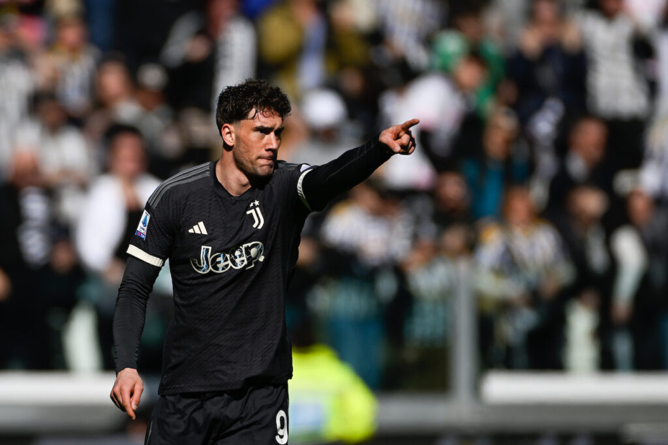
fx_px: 10387
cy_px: 222
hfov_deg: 3.7
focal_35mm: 560
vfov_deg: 2.5
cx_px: 334
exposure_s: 1/2000
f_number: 4
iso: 64
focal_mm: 560
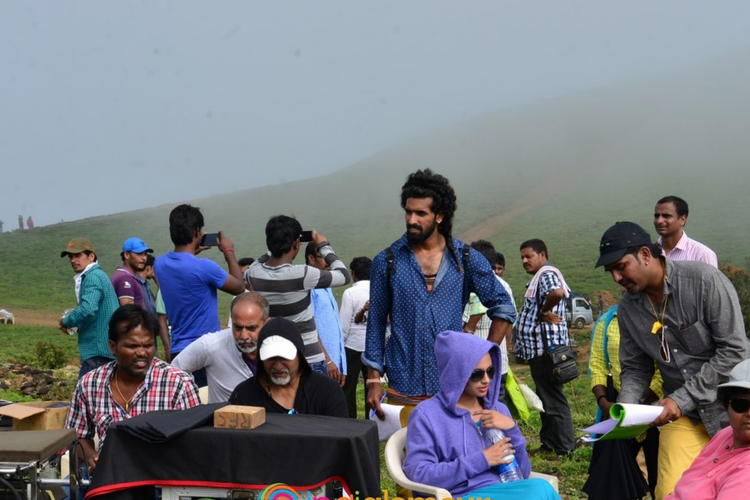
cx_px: 373
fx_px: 1188
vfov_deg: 23.6
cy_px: 347
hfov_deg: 35.1
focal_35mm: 57
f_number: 11
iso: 400
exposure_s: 1/400
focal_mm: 36
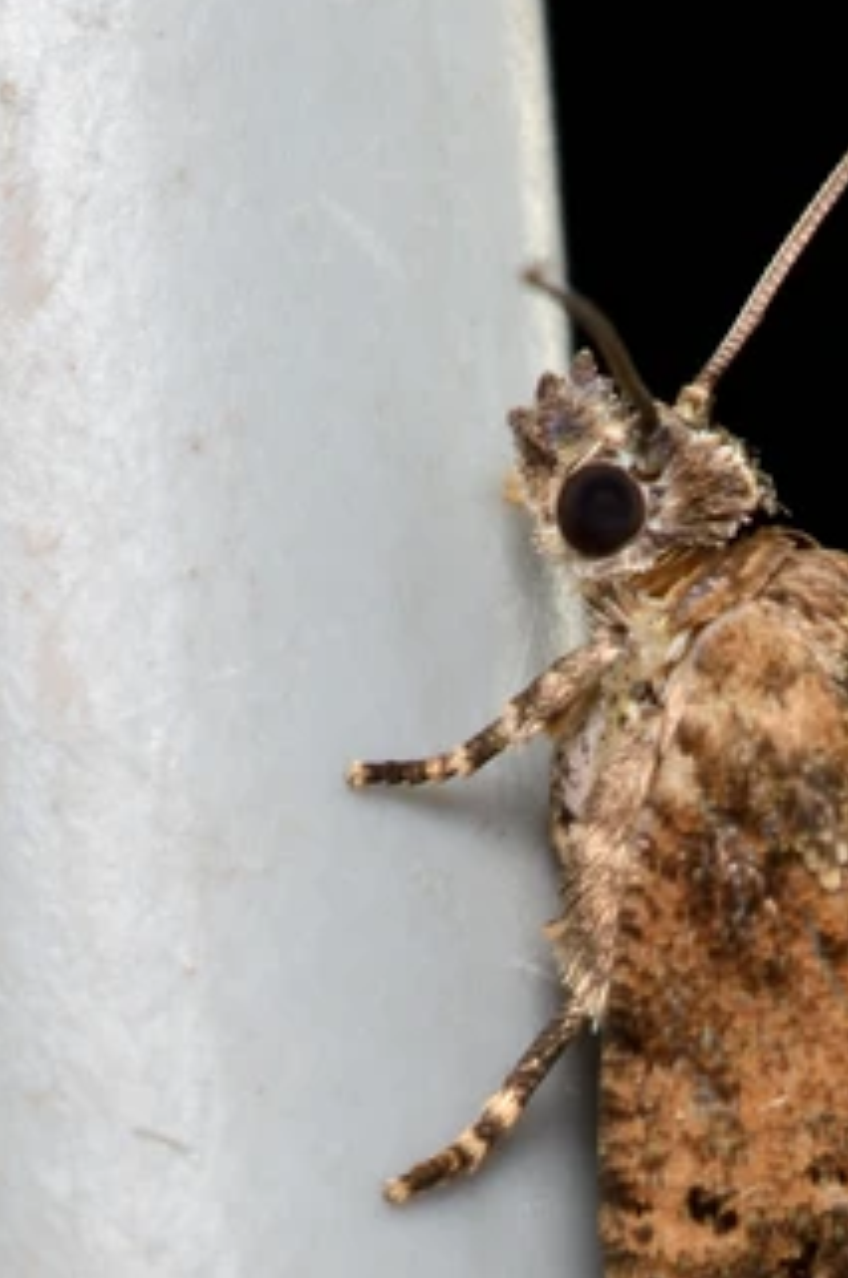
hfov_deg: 3.1
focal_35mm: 449
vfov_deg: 4.6
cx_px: 840
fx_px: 15915
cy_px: 1123
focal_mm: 150
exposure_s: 1/250
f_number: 10
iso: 100
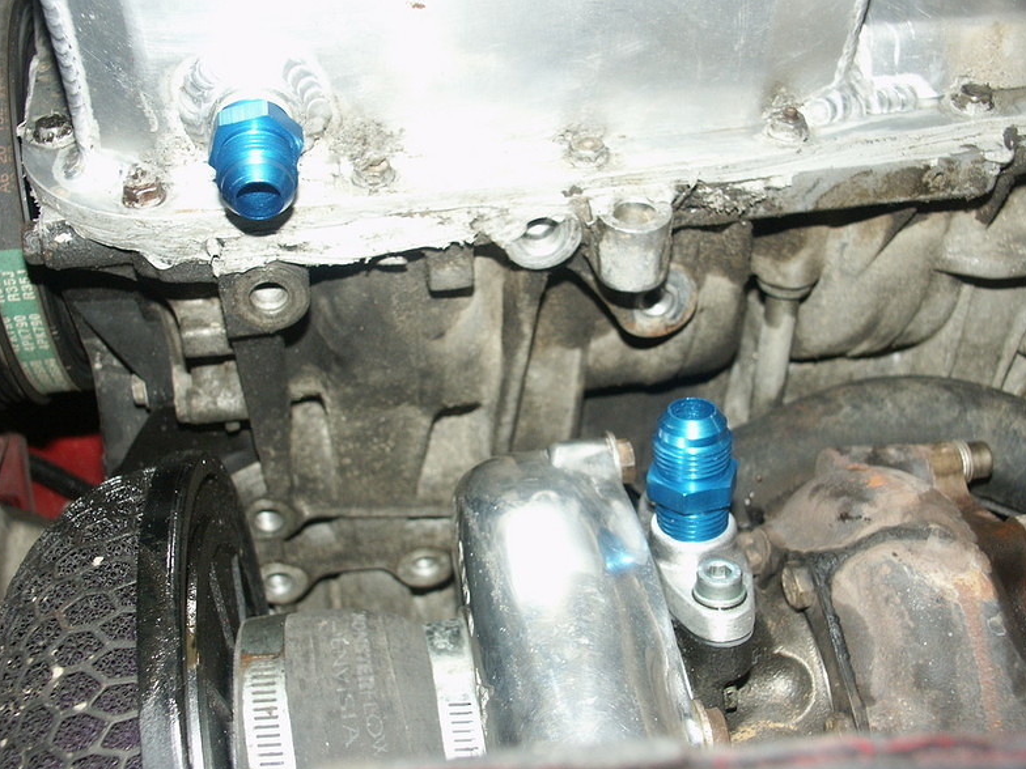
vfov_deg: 29.1
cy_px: 381
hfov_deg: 38.2
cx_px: 510
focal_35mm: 50
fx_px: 1482
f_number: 3.5
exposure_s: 1/45
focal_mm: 12.74
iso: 200
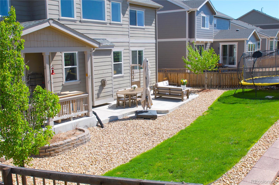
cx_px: 140
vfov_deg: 36.8
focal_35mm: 36
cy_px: 92
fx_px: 279
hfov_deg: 53.2
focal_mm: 24
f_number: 5.6
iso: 200
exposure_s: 1/640
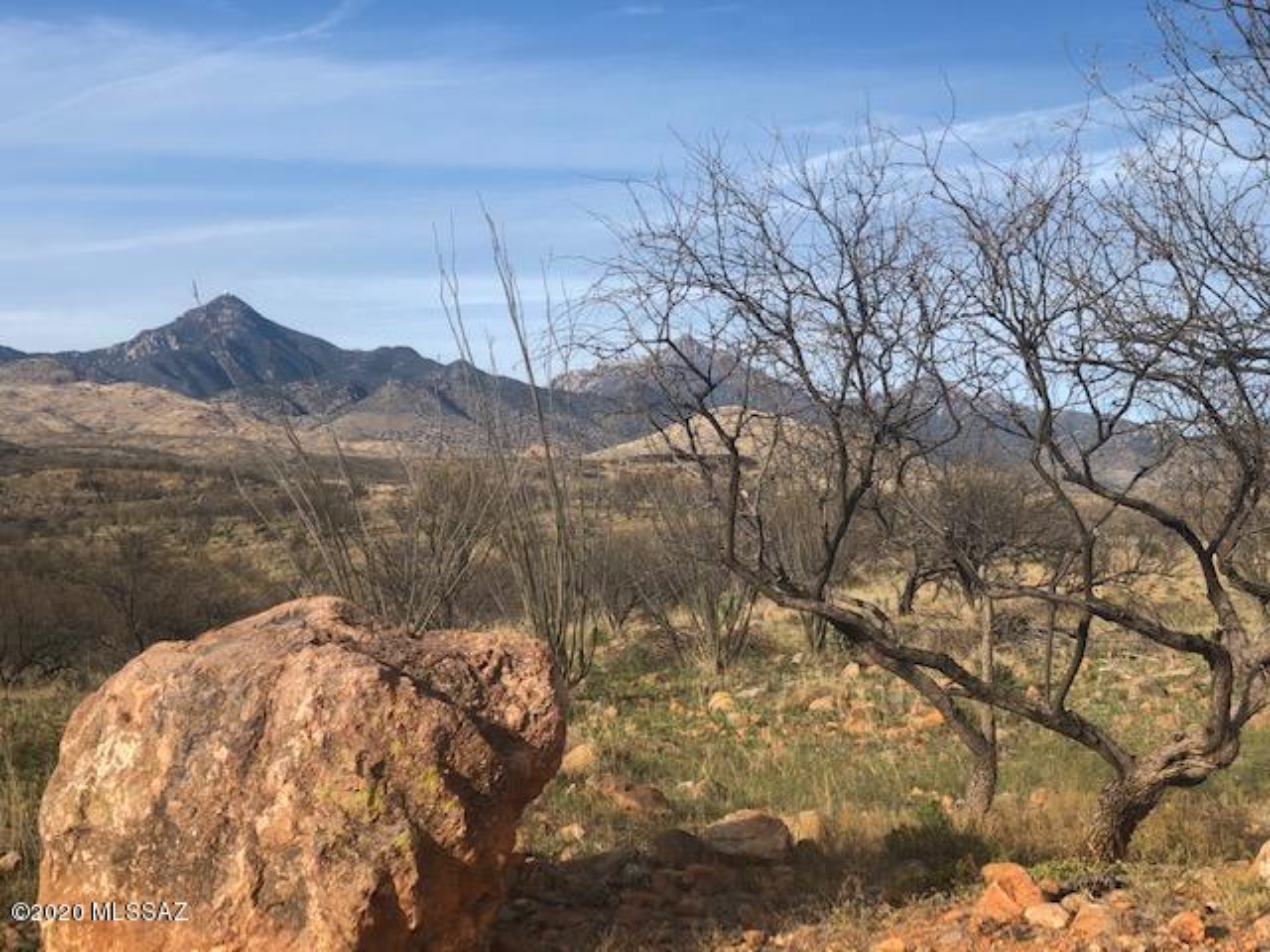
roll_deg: -3.9
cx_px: 635
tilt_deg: +0.4
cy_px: 476
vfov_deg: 25.7
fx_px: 2091
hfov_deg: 33.8
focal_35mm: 57
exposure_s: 1/607
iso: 20
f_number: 2.8
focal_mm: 6.6
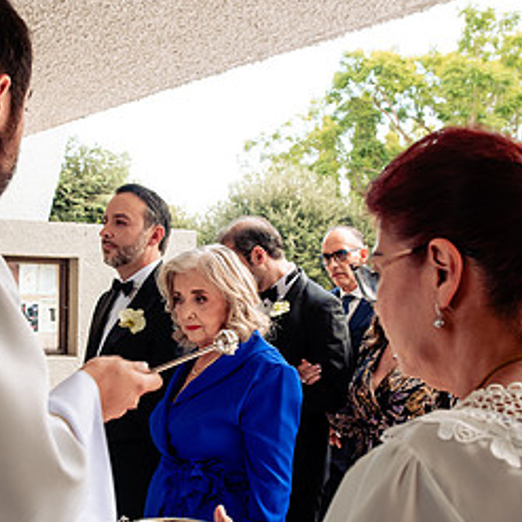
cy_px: 293
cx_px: 178
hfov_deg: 35.0
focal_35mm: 48
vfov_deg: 35.3
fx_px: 819
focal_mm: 24
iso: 800
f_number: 5
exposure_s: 1/200
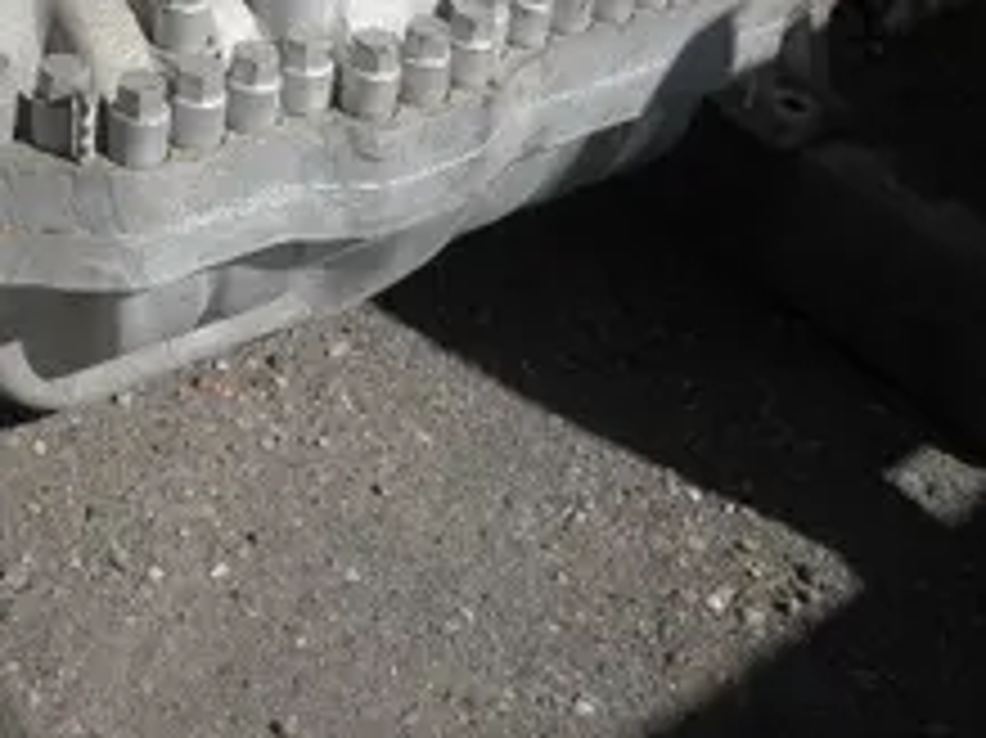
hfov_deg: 29.4
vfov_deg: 22.6
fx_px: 1822
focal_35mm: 64
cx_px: 162
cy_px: 153
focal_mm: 6.1
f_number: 9.1
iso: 64
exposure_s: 1/200
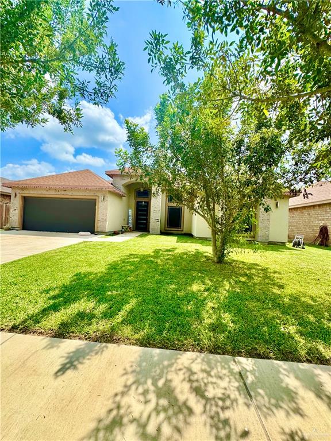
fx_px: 178
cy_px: 220
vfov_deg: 102.1
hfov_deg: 85.7
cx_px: 166
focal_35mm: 14
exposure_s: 1/1034
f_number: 2.2
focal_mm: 2.22
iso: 50
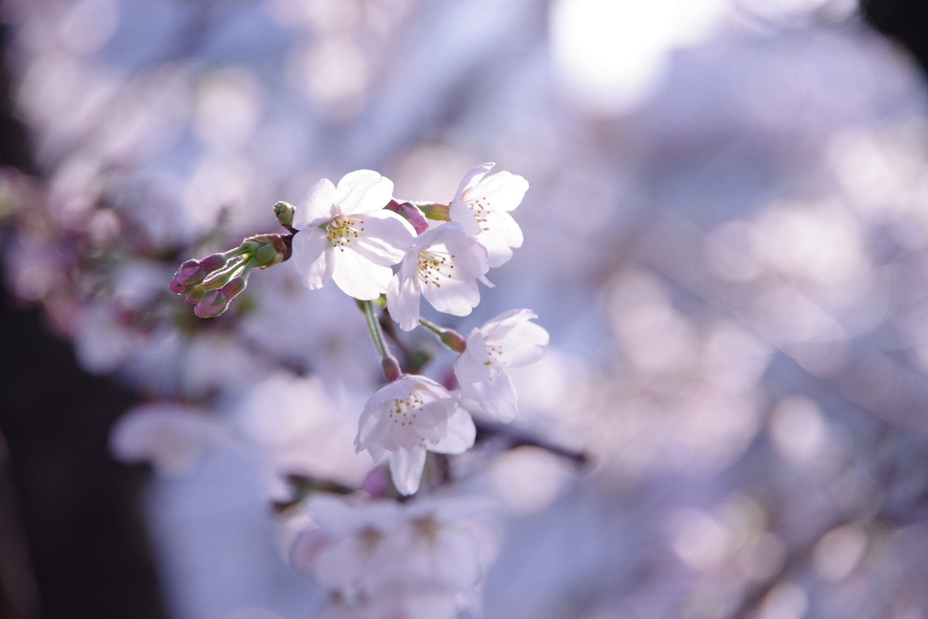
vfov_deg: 6.8
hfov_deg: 10.2
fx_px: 5207
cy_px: 310
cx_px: 464
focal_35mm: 202
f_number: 5.6
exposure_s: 1/200
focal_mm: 135
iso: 200
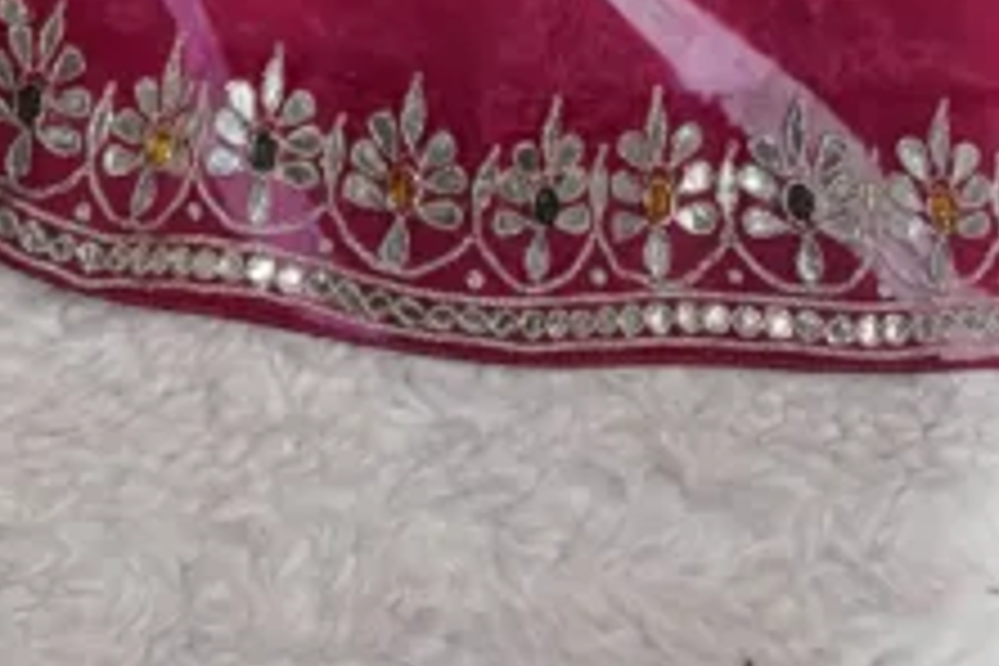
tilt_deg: -75.2
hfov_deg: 17.7
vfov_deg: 9.7
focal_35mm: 110
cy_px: -1303
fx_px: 3052
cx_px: -212
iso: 50
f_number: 1.6
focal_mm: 5.96
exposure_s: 1/100
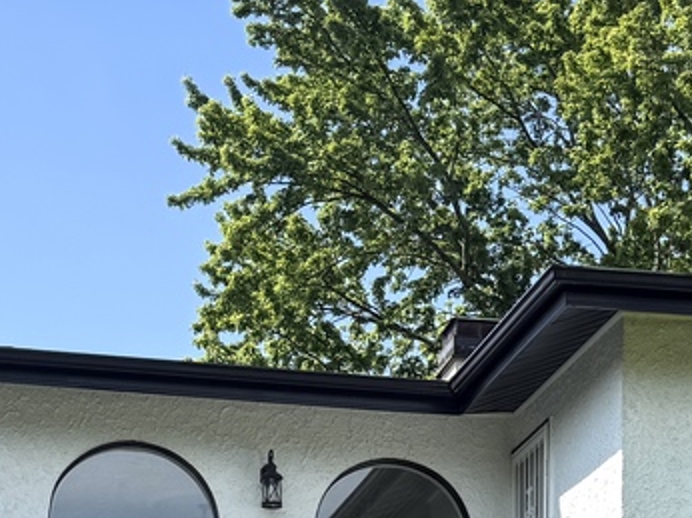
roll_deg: -0.3
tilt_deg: +2.8
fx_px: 1998
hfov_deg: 19.6
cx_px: 304
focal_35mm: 100
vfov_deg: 13.2
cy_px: 964
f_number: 1.78
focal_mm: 6.76
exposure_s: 1/2232
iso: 80
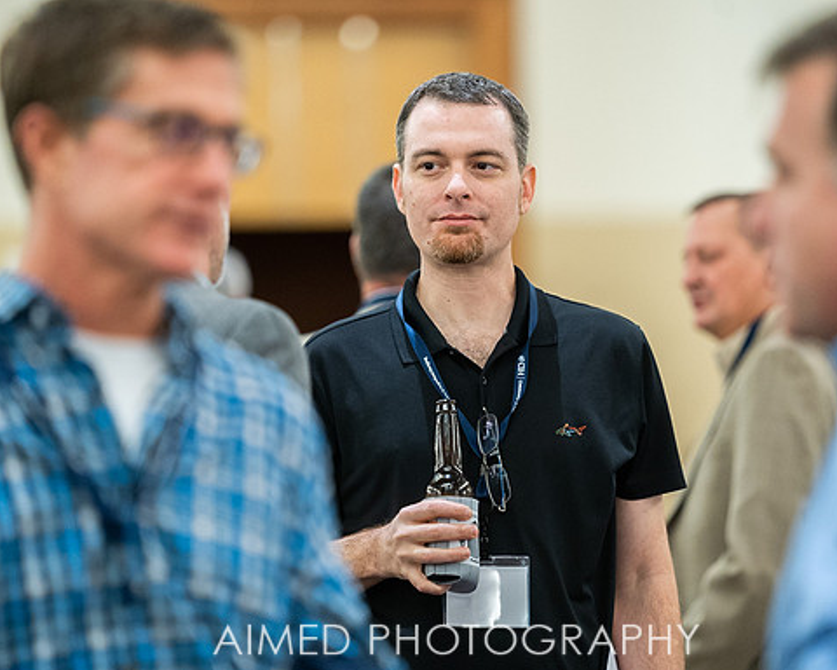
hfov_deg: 8.3
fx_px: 5797
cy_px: 336
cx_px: 450
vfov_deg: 6.6
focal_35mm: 234
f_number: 2.8
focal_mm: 200
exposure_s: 1/160
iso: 2000
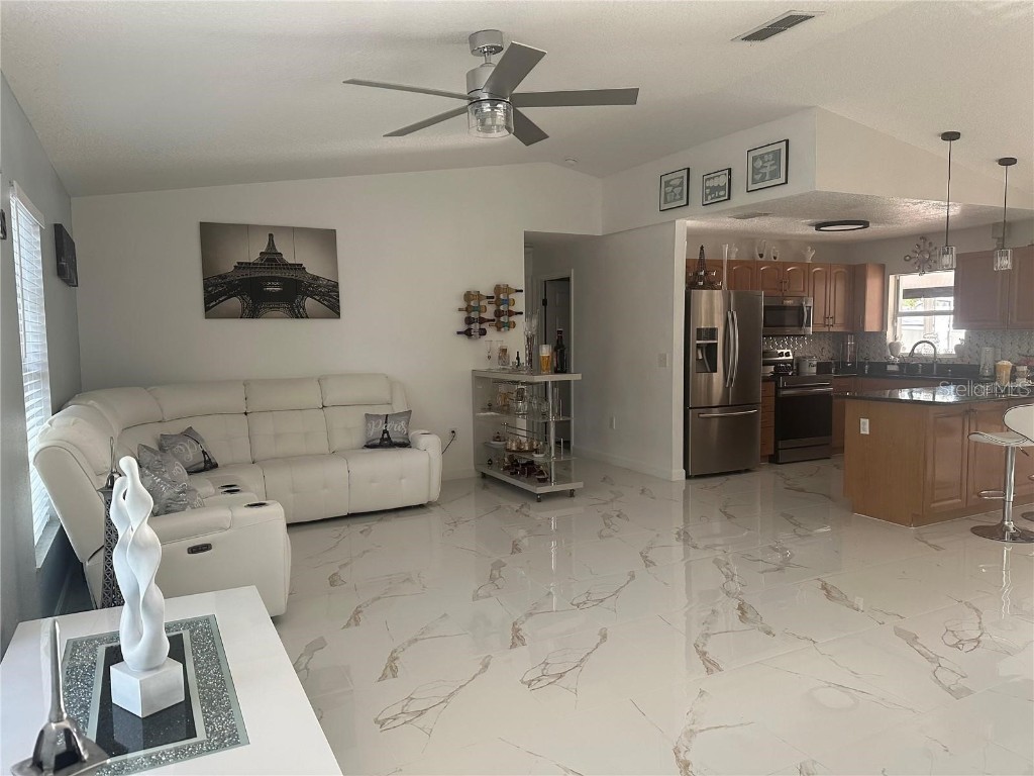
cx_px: 517
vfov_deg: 56.8
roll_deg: +0.6
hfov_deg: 71.6
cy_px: 388
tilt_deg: -5.0
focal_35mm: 24
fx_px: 717
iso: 250
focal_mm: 6.86
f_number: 1.78
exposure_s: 1/81
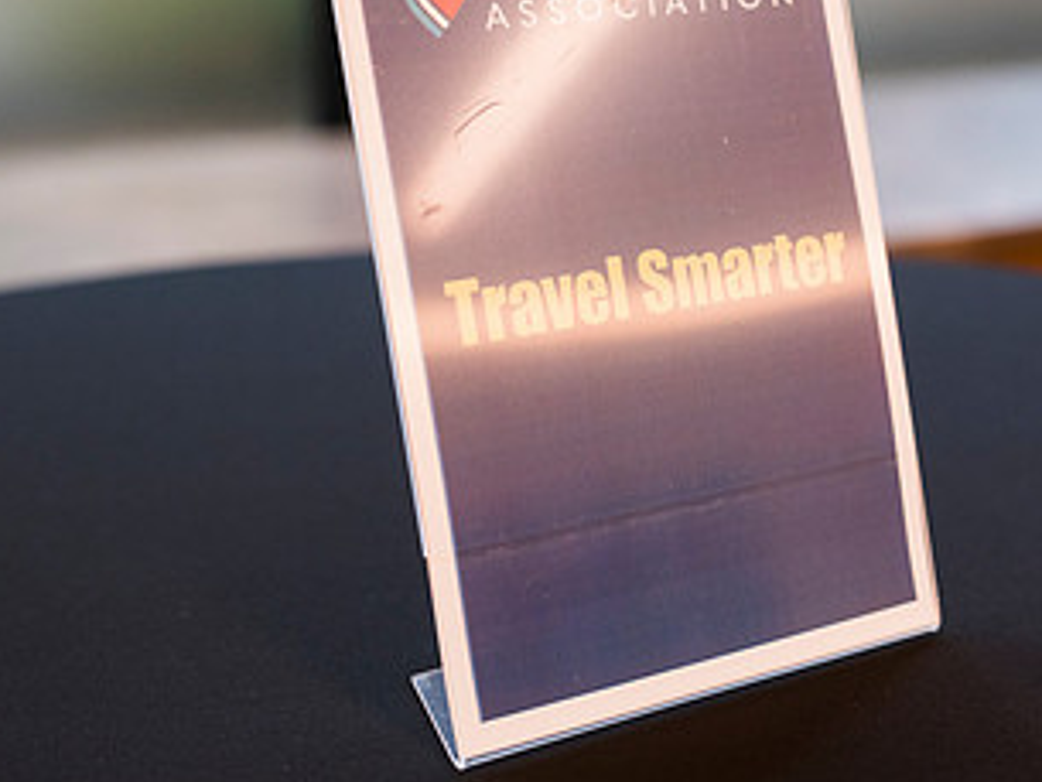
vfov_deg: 22.9
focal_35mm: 64
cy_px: 357
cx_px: 615
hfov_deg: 30.2
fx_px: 1927
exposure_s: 1/200
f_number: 3.2
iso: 1000
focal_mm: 35
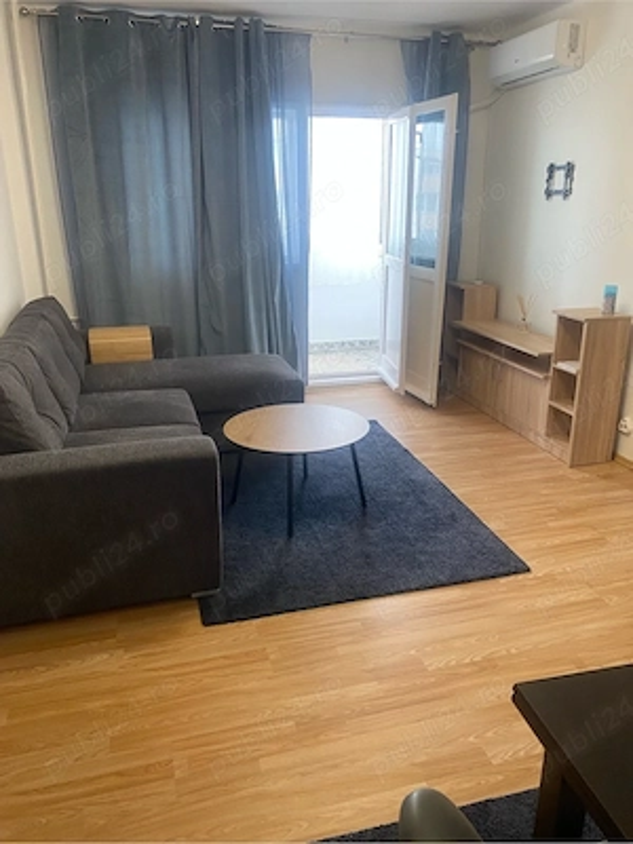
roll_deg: +0.6
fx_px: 634
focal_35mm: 26
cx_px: 316
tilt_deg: -18.4
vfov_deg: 67.3
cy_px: 422
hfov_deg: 53.1
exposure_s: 1/50
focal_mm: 4.25
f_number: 1.8
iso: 80
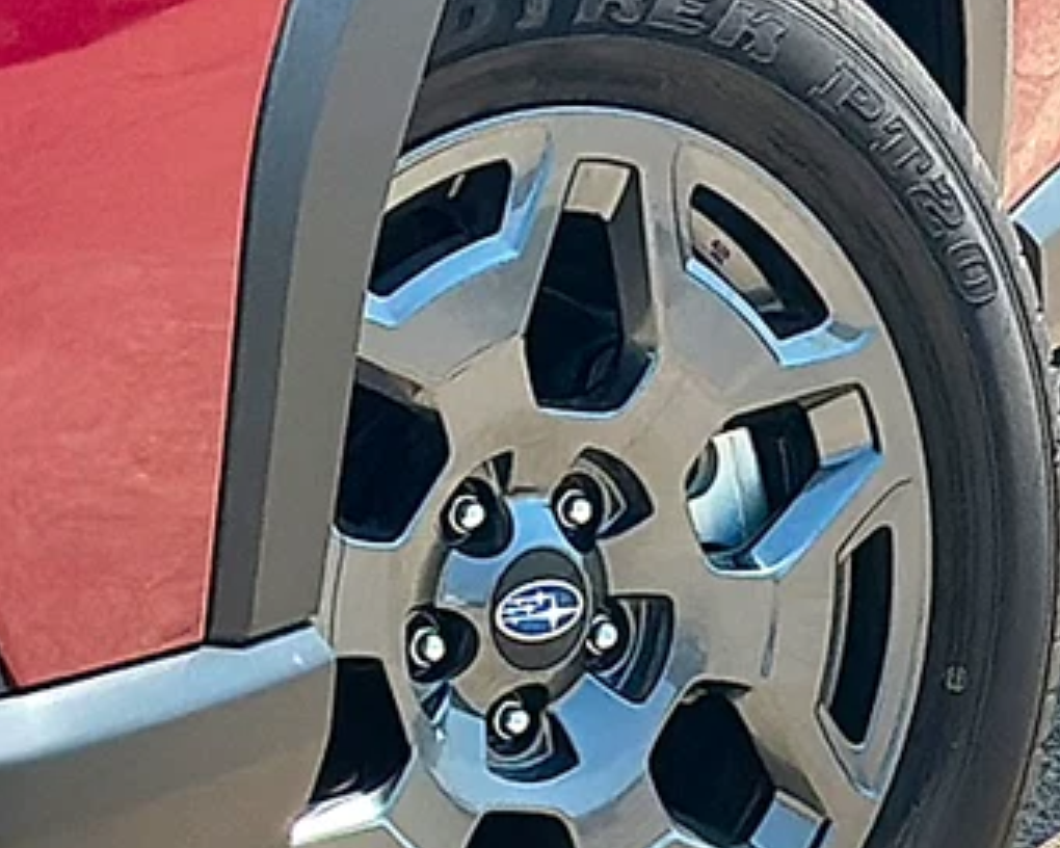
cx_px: 1004
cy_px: 619
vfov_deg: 7.7
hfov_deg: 9.6
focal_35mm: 201
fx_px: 6306
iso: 64
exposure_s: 1/4049
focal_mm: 6.86
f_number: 1.78
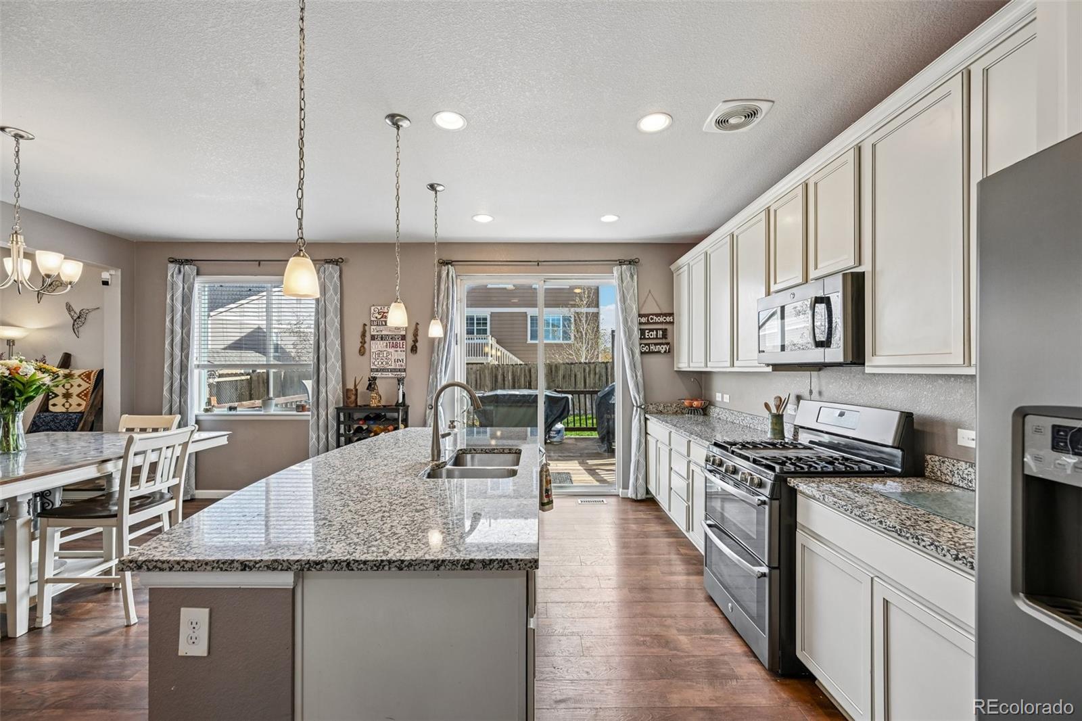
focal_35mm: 14
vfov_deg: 81.2
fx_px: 421
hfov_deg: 104.3
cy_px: 360
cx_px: 541
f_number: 8
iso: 100
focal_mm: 14
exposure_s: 1/15
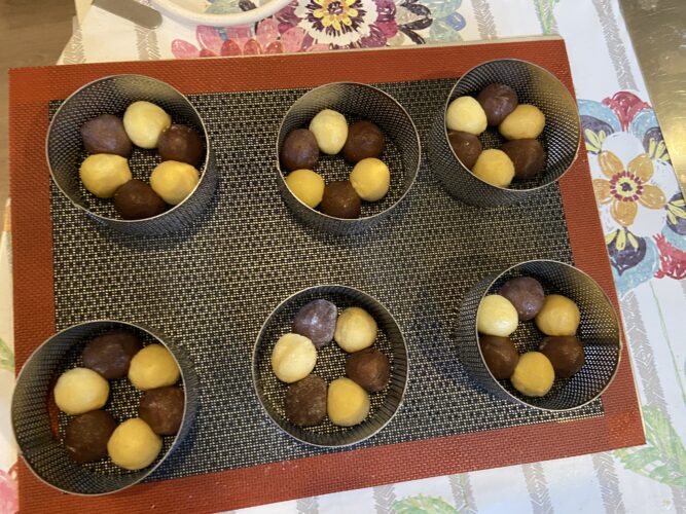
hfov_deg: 67.3
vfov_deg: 53.0
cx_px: 343
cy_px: 257
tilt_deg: -78.7
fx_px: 515
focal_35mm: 26
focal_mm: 4.25
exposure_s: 1/33
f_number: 1.8
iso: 500
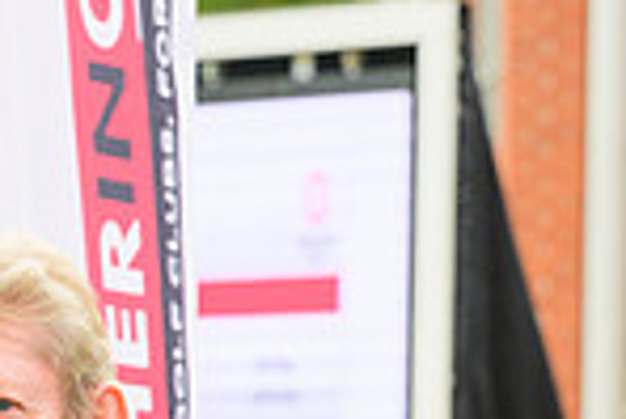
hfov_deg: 4.8
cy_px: 815
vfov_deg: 3.2
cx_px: -279
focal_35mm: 430
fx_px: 7484
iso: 800
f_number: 5.6
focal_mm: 110
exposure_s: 1/640
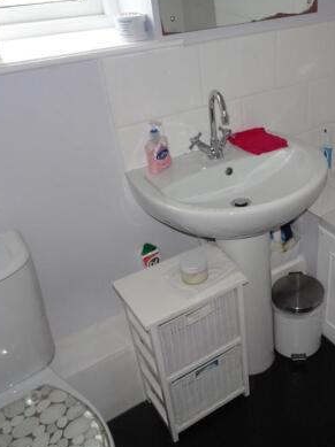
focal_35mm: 36
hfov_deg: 37.6
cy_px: 218
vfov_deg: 51.4
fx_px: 465
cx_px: 285
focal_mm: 4.1
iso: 200
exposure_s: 1/30
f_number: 3.5
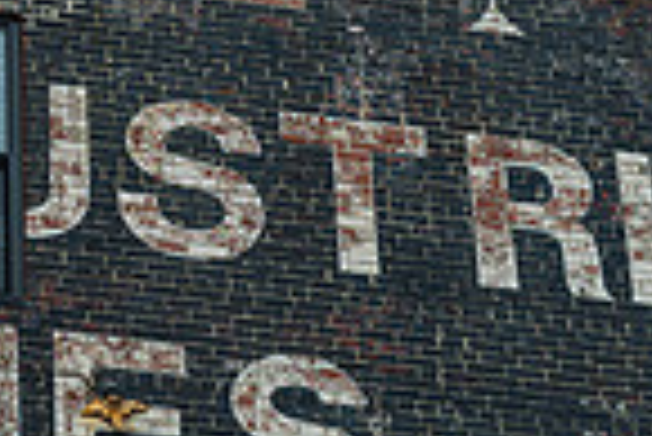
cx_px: 4
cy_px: -29
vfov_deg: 6.9
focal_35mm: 200
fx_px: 3626
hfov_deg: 10.2
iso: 125
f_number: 4
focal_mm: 50
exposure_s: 1/500
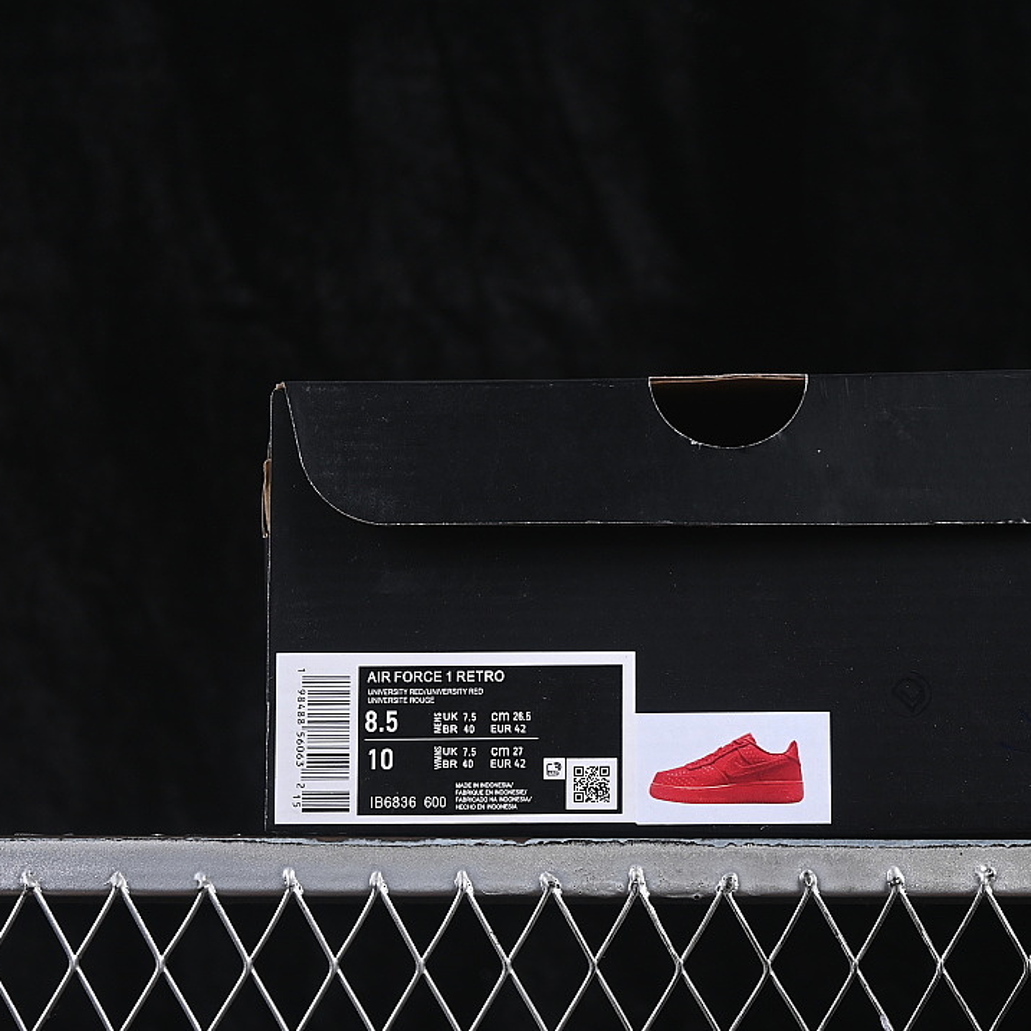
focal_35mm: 96
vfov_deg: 18.1
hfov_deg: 18.0
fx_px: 3235
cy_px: 516
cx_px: 732
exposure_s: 1/60
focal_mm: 50
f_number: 6.3
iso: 160
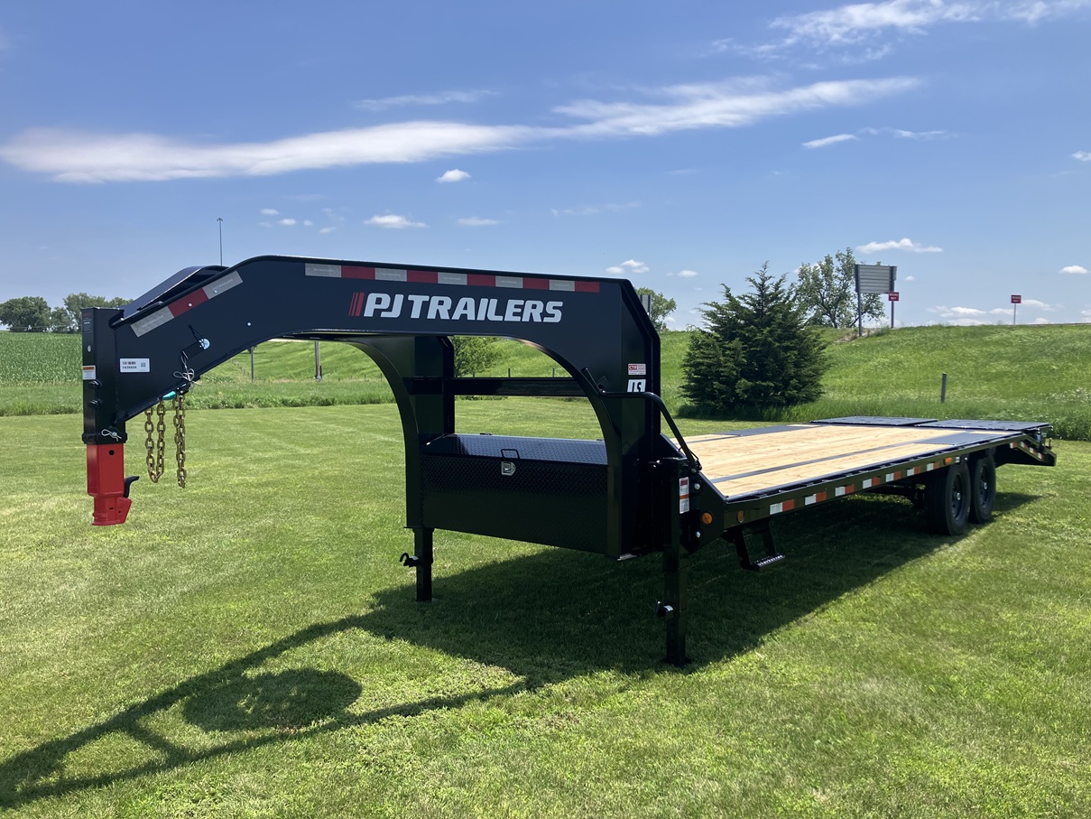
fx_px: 883
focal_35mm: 28
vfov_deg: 49.8
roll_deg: -0.7
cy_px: 410
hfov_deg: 63.4
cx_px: 546
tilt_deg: -3.0
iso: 32
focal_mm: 3.99
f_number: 1.8
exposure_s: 1/2024
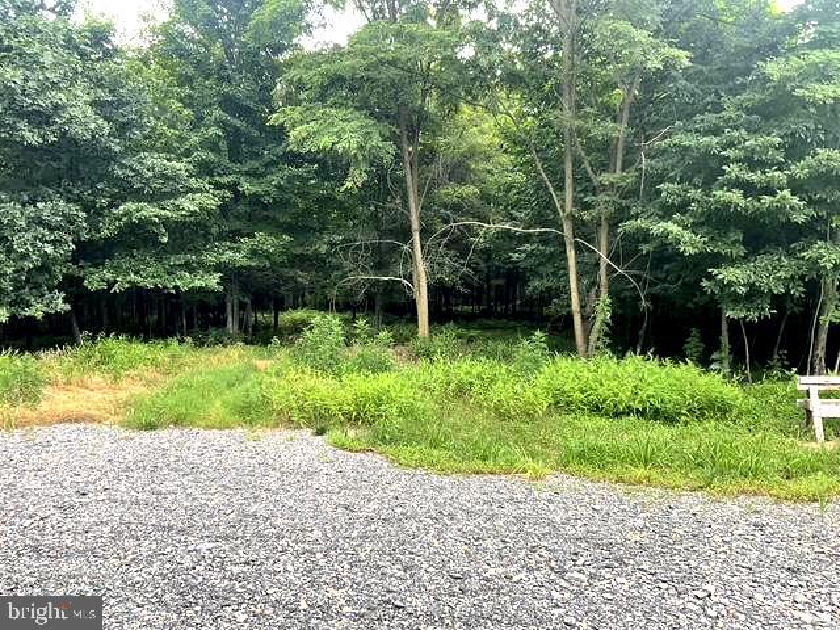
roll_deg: +0.4
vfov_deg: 48.2
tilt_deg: -8.8
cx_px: 420
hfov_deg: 61.7
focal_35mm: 29
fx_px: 704
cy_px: 315
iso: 16
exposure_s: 1/122
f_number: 1.8
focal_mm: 3
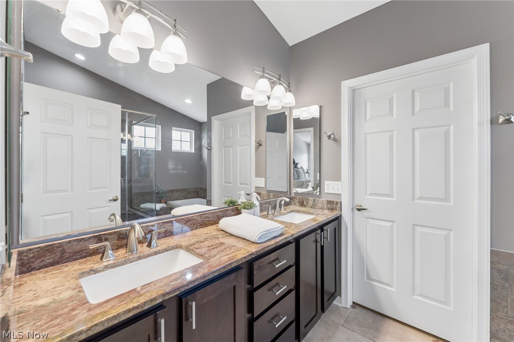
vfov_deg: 81.2
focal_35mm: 14
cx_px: 257
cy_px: 171
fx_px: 200
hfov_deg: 104.3
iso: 200
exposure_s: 1/25
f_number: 5.6
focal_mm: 14
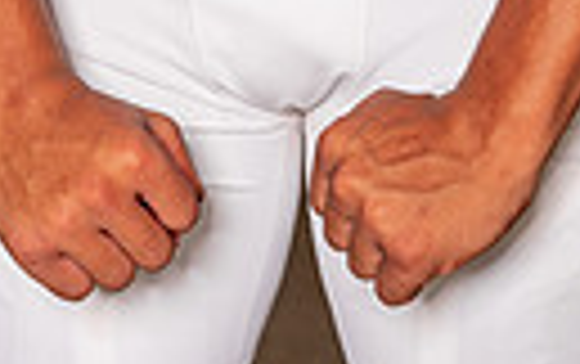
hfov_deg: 12.3
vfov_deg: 7.2
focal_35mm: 170
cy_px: -580
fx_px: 2691
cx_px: 270
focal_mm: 48
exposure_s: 1/320
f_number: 5.6
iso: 100
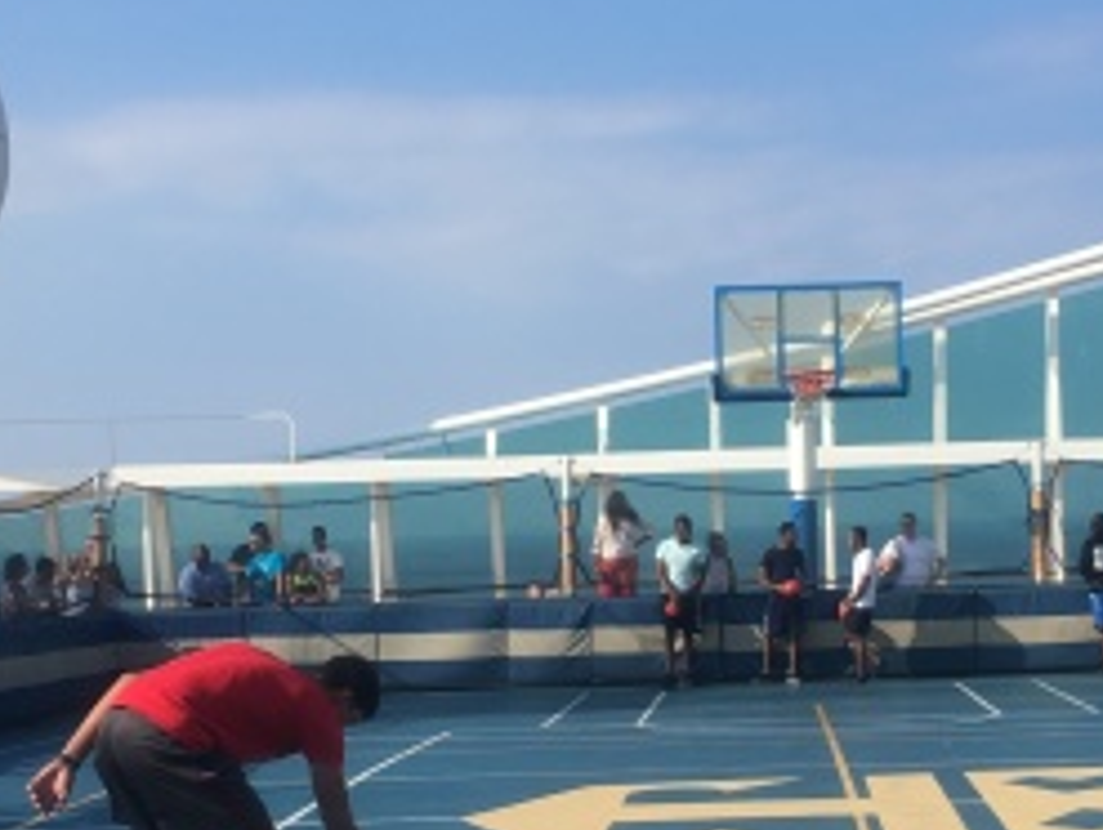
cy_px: 571
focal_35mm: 75
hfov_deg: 25.8
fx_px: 2393
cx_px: 737
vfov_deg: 19.6
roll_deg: +2.8
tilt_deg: -1.4
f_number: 2.2
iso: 25
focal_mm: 4.15
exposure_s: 1/1425
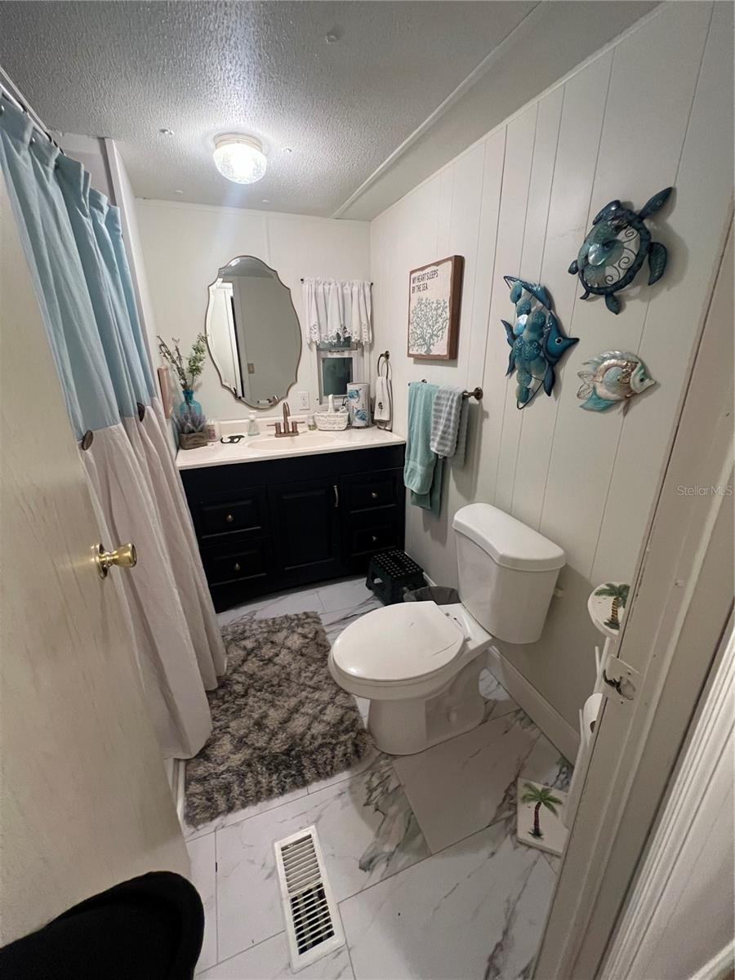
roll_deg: +1.6
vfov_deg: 106.2
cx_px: 368
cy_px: 490
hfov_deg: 89.9
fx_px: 368
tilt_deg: -19.8
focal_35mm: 13
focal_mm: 1.57
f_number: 1.8
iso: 500
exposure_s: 1/60
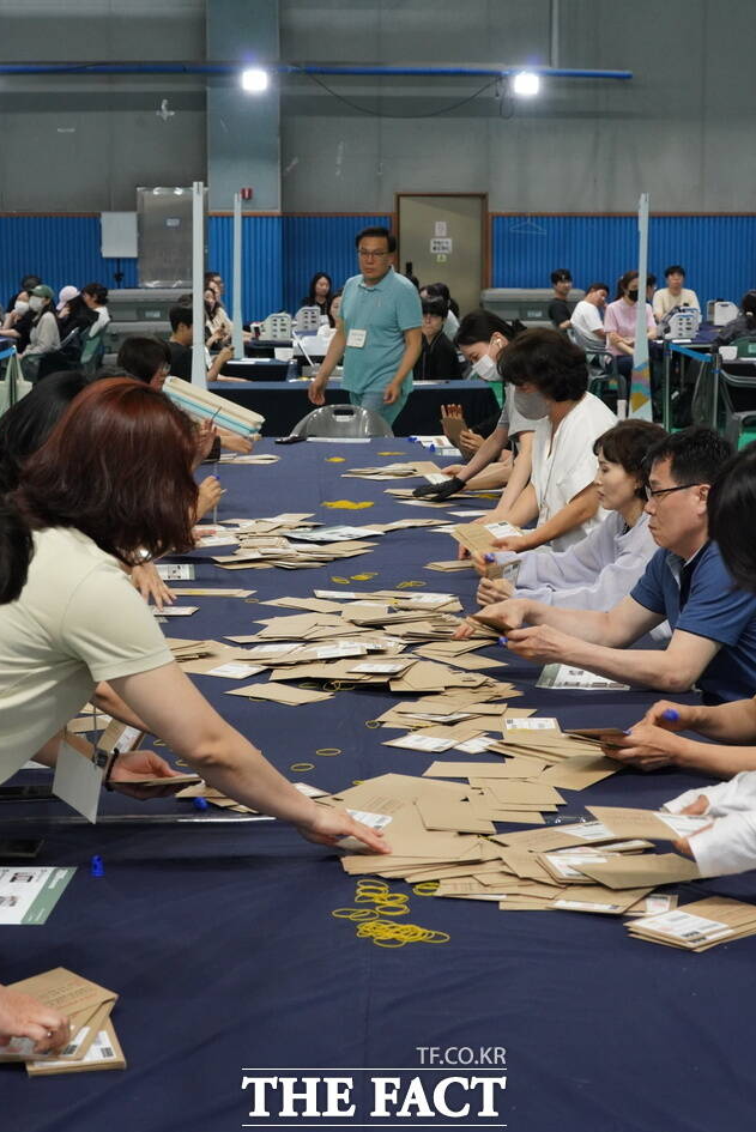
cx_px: 374
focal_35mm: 71
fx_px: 2234
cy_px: 564
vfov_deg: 28.4
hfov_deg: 19.2
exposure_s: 1/125
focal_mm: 70
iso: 3200
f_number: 10
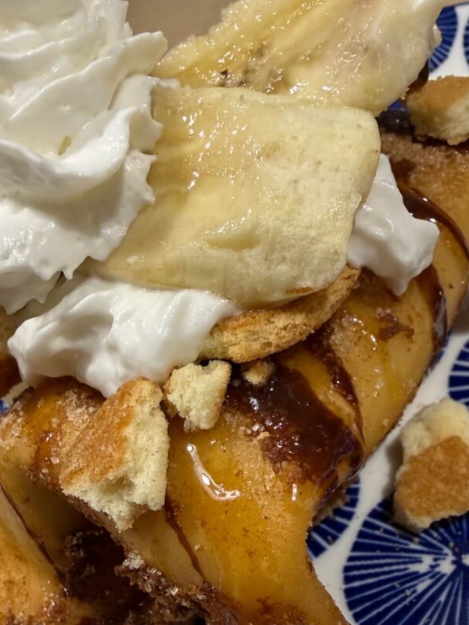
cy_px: 438
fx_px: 650
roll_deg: +23.6
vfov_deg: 50.0
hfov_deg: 39.6
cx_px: 248
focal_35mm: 36
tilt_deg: -39.2
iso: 200
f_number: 2.2
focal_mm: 2.22
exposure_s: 1/60
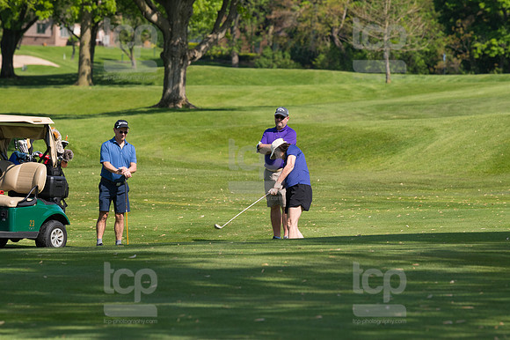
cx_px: 255
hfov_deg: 6.9
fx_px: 4247
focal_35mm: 300
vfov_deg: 4.6
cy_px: 170
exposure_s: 1/1600
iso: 320
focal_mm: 200
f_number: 5.6
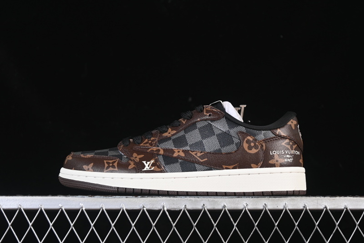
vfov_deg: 18.2
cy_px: 122
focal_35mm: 75
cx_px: 182
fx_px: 758
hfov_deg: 27.0
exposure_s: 1/60
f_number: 6.3
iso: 160
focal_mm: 50
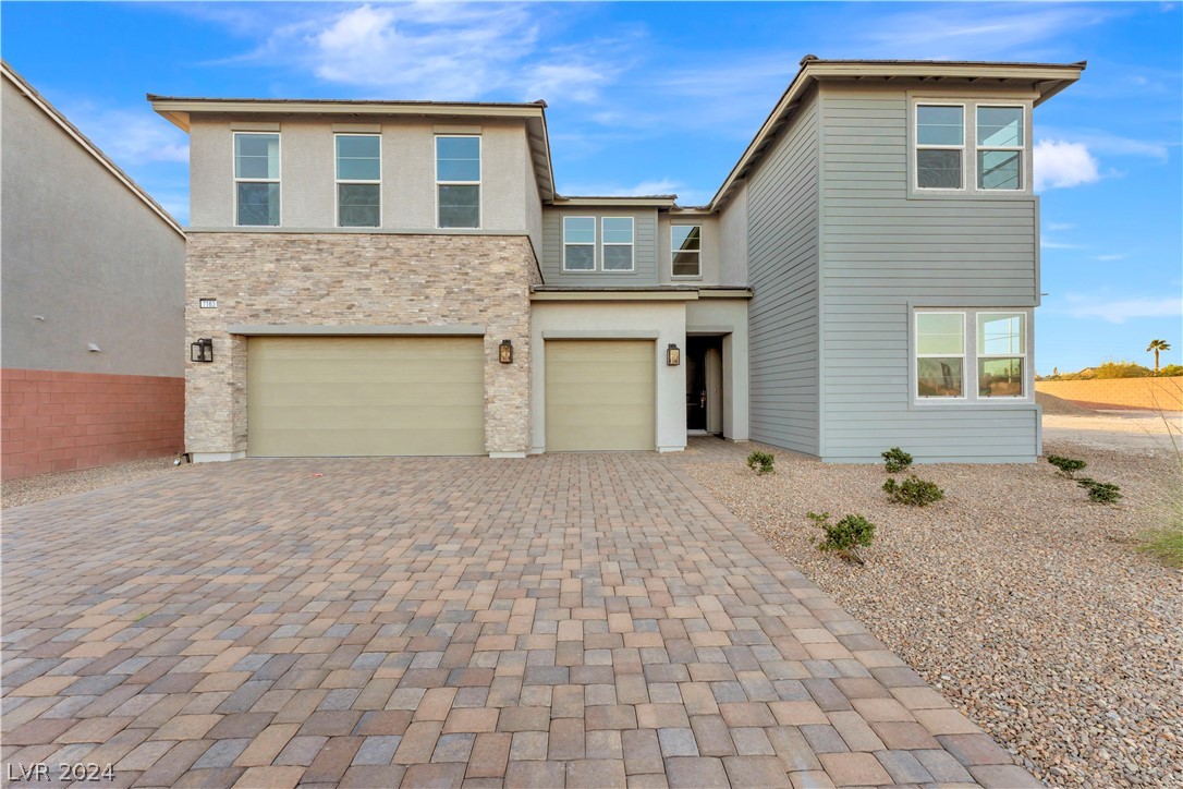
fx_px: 460
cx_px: 592
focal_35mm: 14
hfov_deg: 104.3
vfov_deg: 81.2
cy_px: 394
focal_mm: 14
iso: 400
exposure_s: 1/160
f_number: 10
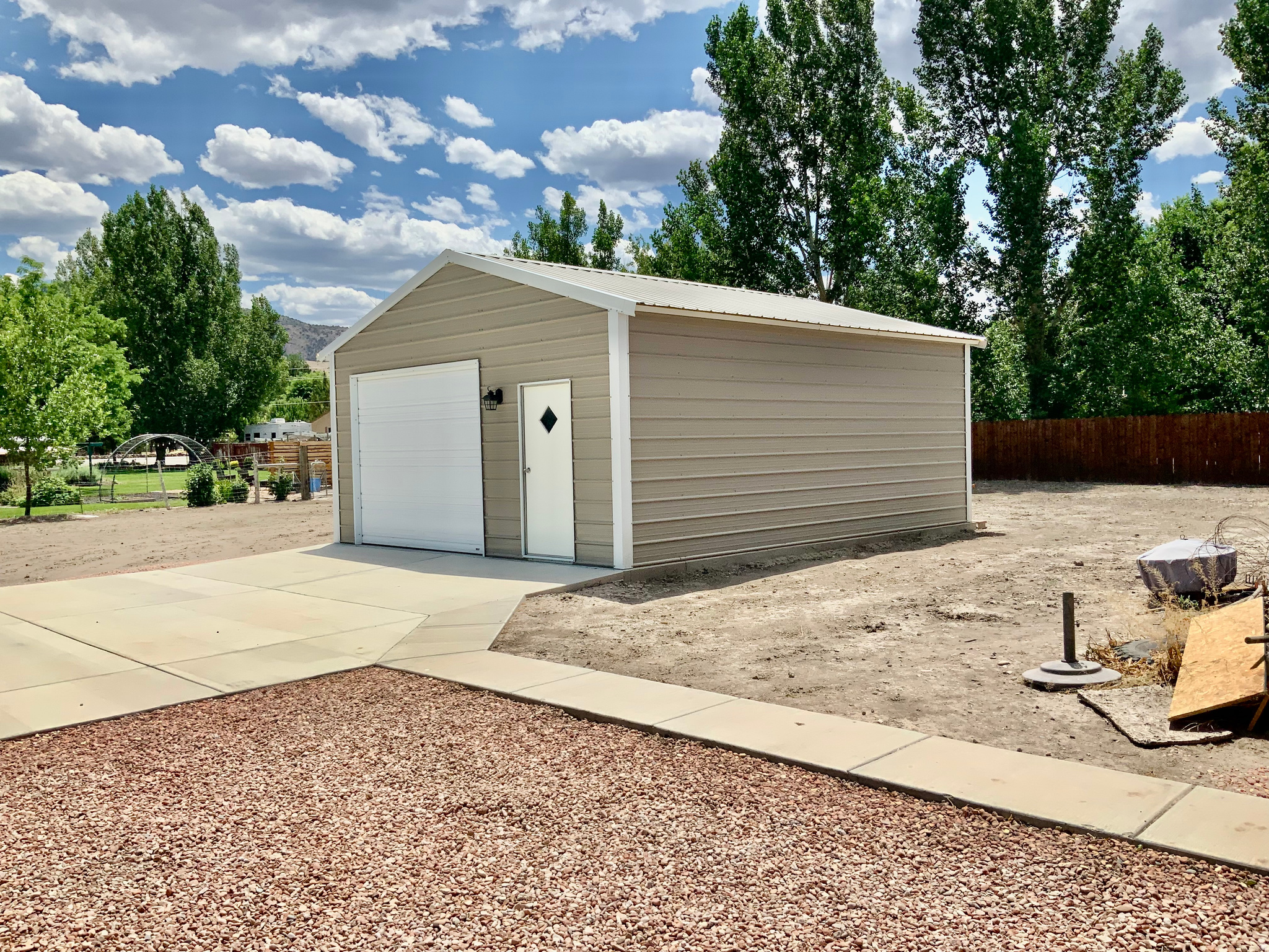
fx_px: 1063
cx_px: 634
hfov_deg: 61.7
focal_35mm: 29
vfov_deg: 48.2
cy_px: 476
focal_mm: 3
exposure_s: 1/3788
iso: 20
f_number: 1.8
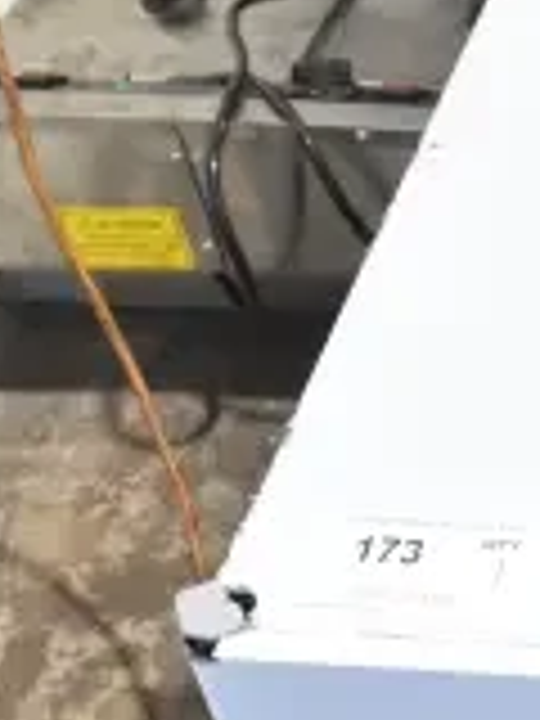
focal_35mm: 110
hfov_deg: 11.5
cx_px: 1215
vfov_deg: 17.7
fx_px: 2288
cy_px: 592
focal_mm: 20
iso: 6400
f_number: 8
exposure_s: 1/250
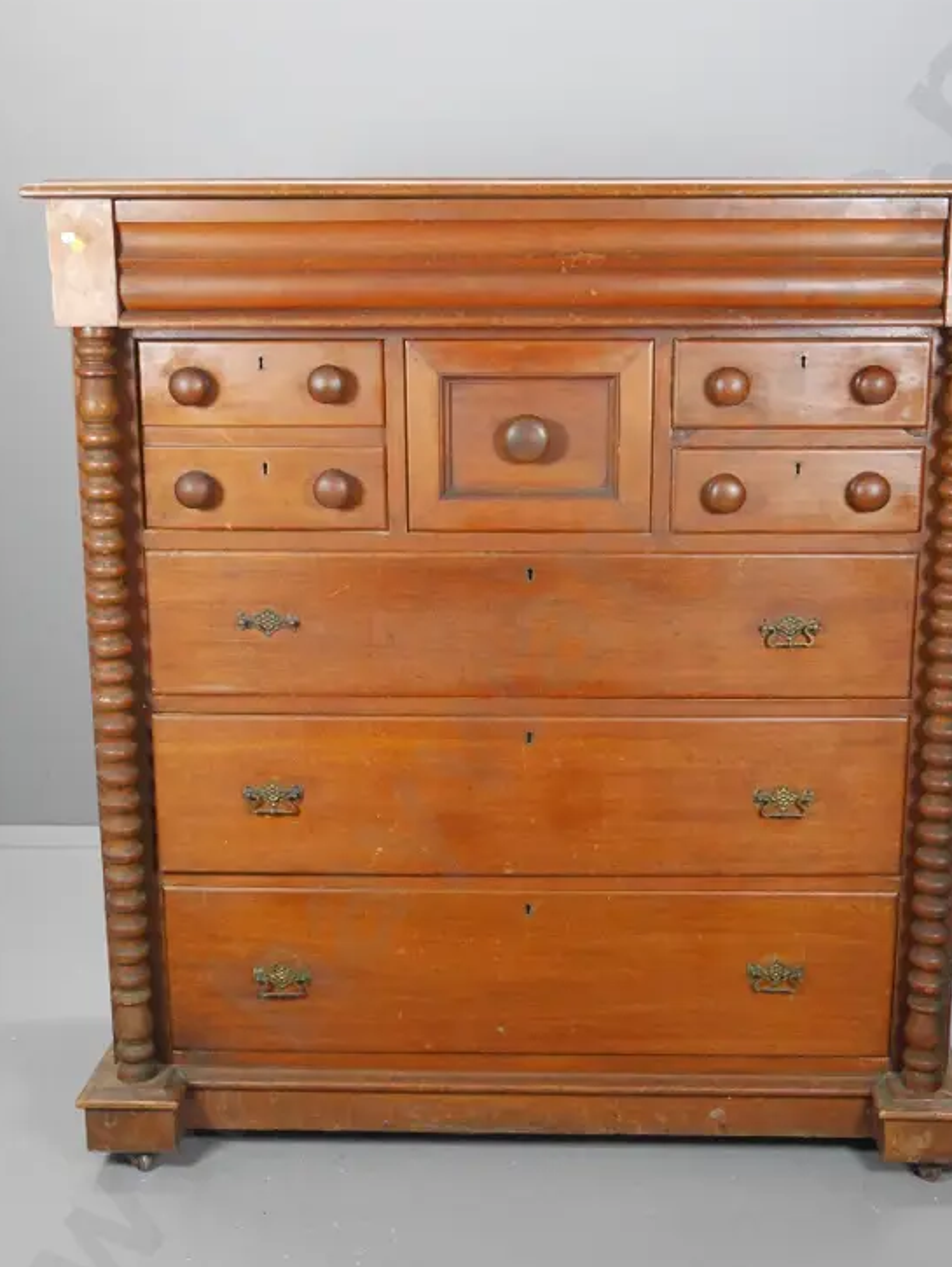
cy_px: 701
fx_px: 1758
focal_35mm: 48
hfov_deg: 30.3
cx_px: 509
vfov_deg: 39.6
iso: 3200
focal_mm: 17
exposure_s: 1/125
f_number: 4.5
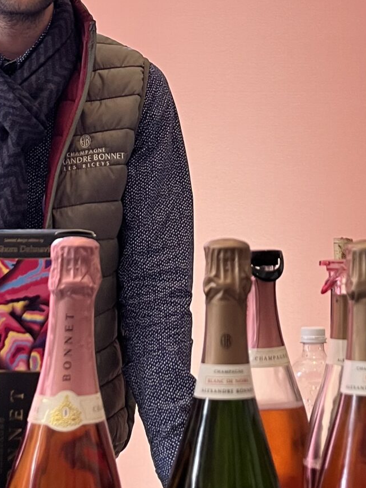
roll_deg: +0.1
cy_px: 53
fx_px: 1086
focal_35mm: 77
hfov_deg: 19.1
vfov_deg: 24.6
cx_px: 247
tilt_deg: +11.4
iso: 100
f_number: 1.6
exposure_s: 1/50
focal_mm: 5.1
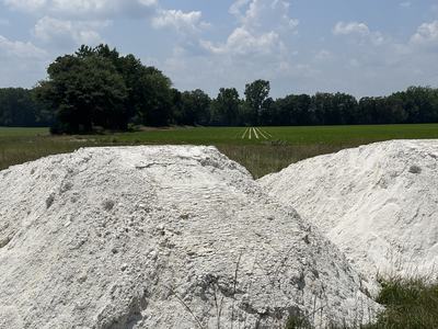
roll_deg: -0.1
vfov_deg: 28.0
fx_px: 658
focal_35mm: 52
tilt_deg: -4.4
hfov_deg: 36.8
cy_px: 164
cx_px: 219
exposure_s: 1/7692
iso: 40
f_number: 1.6
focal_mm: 5.96
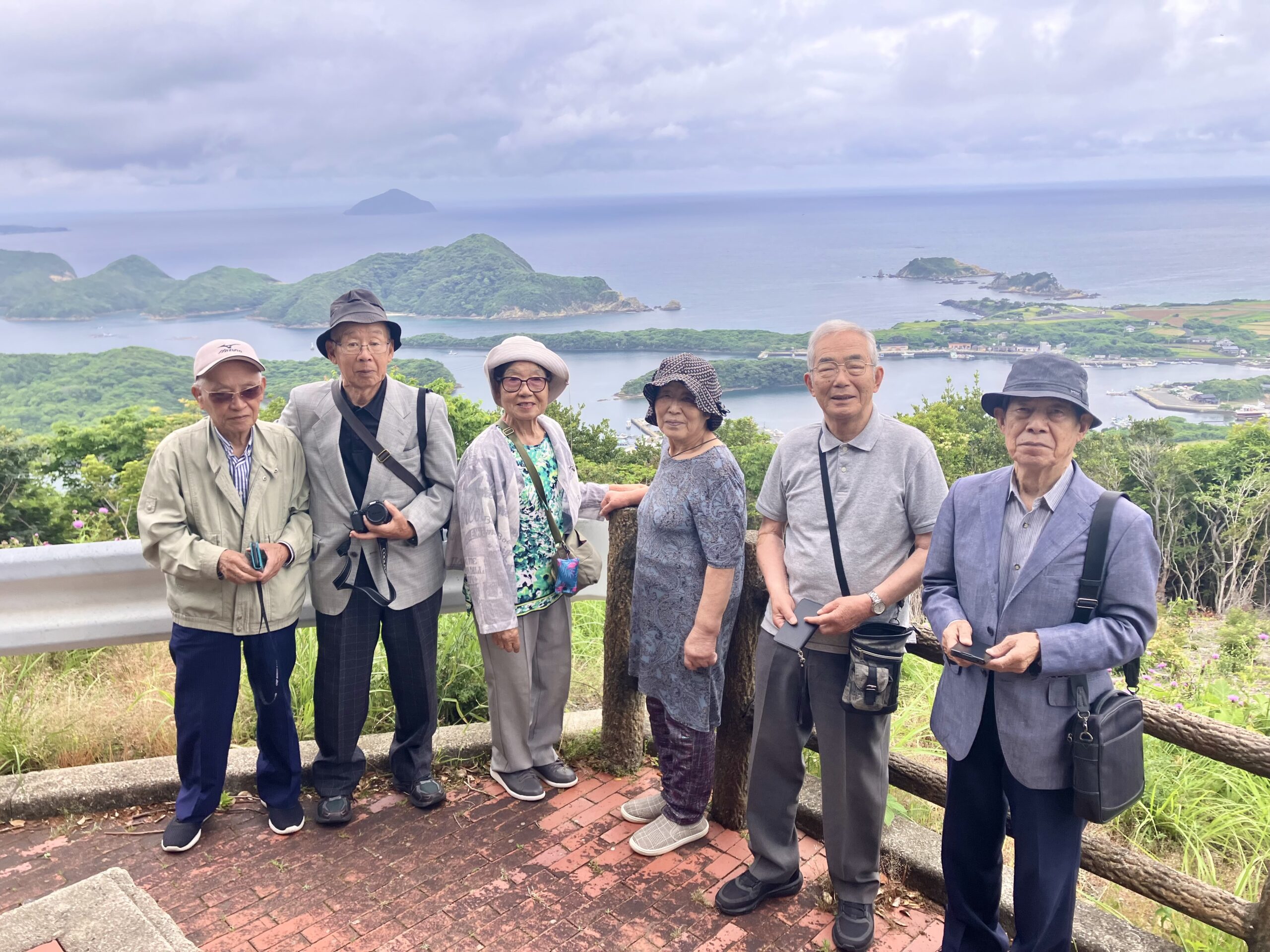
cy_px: 476
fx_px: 1027
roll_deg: +1.6
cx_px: 635
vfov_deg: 49.7
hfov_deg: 63.4
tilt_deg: -15.2
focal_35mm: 28
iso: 32
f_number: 1.8
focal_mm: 3.99
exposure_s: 1/528
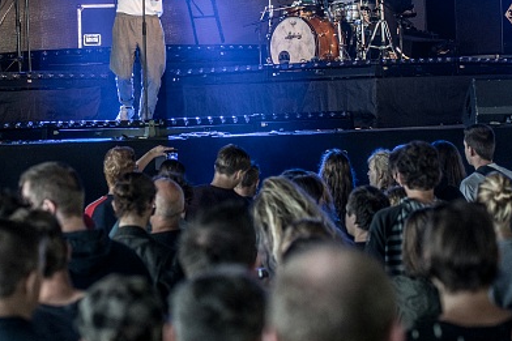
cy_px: 95
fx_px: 2744
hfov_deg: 10.6
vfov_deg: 7.1
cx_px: 141
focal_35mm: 193
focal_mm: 70
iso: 800
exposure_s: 1/100
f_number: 2.8
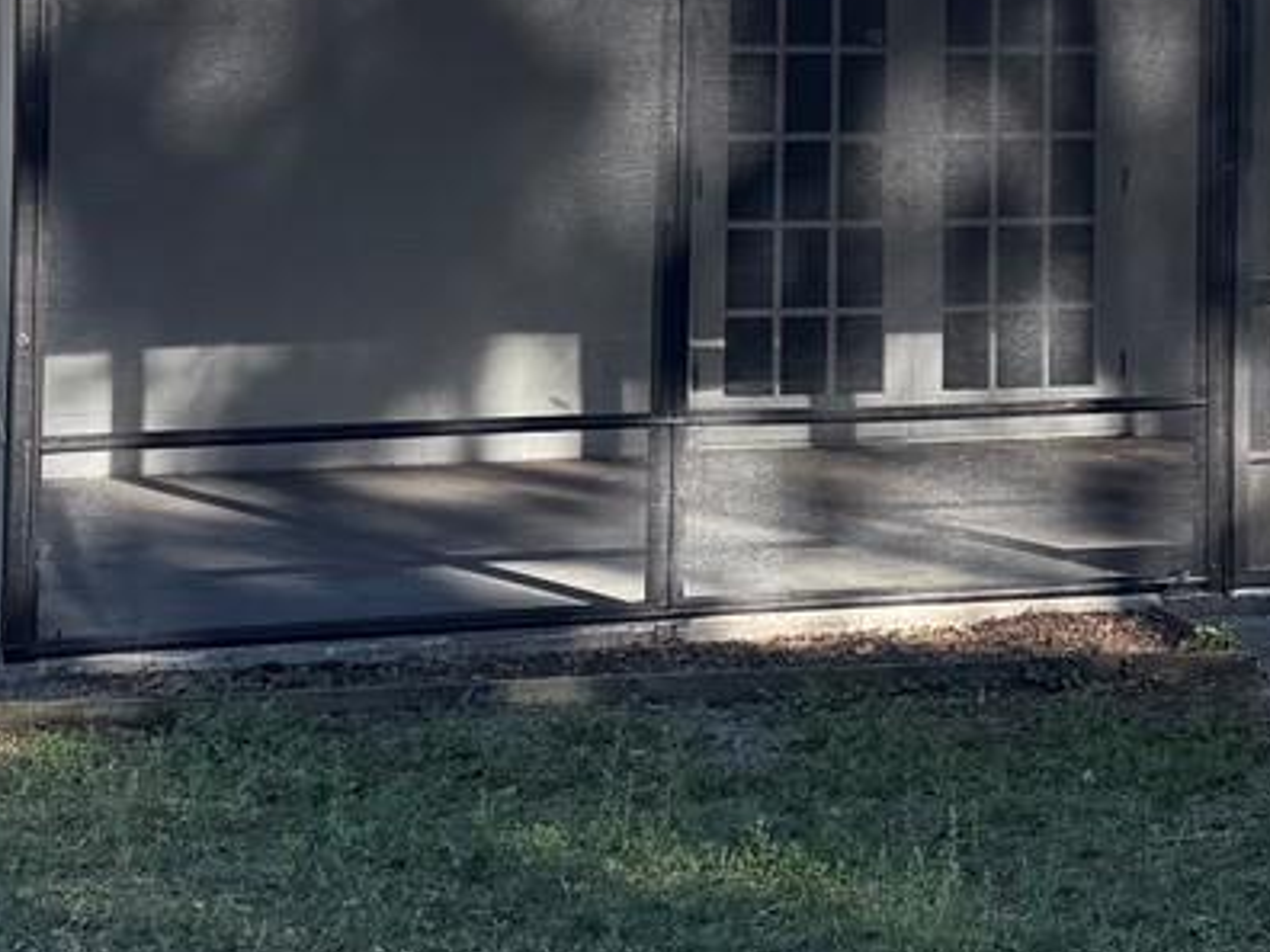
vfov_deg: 14.9
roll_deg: -1.0
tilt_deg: +0.0
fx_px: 3559
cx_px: 1036
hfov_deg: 20.0
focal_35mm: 97
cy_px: -77
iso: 80
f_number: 1.78
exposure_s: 1/1855
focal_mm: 6.76
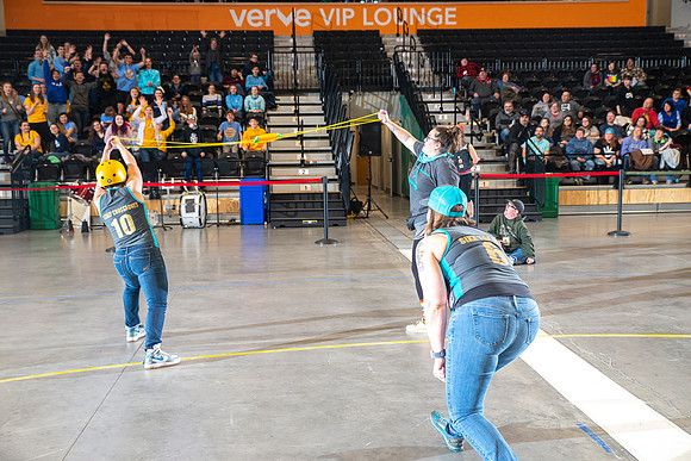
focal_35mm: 46
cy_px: 230
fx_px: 883
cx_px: 346
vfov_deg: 29.3
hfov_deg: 42.7
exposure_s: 1/160
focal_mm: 46
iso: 500
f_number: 5
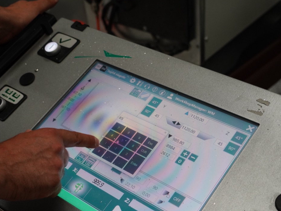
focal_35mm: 51
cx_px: 150
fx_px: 414
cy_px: 159
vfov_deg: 28.1
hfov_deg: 37.5
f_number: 4
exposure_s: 1/160
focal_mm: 31
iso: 2000
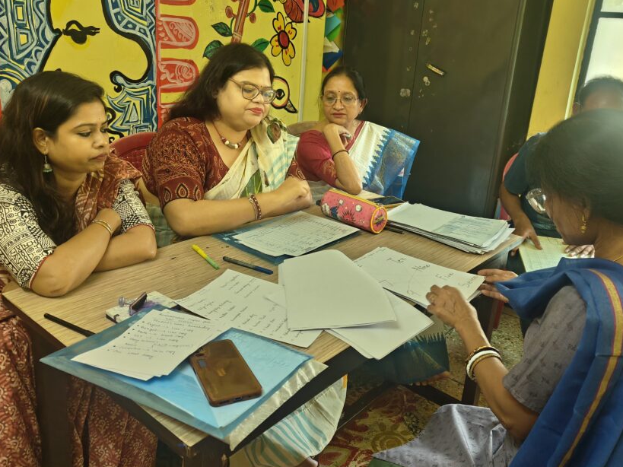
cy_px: 205
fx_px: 540
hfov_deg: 59.9
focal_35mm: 30
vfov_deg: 46.7
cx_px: 334
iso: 160
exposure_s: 1/100
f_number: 1.8
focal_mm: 5.59
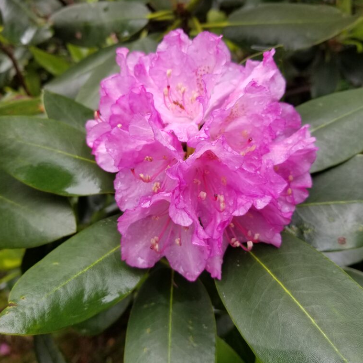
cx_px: 181
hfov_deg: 52.5
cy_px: 177
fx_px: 368
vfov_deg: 52.5
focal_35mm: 31
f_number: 1.7
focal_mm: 4.25
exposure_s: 1/210
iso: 50
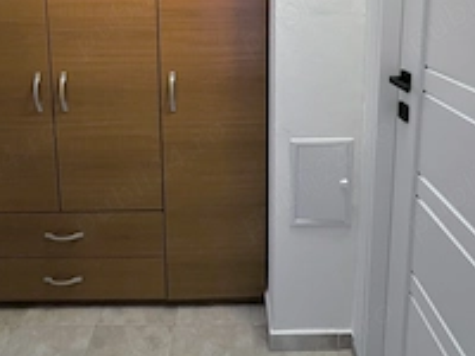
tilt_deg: -8.3
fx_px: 357
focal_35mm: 26
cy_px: 36
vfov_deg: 47.6
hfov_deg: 67.3
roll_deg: +0.6
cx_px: 233
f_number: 1.8
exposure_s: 1/50
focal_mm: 1.57
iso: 250
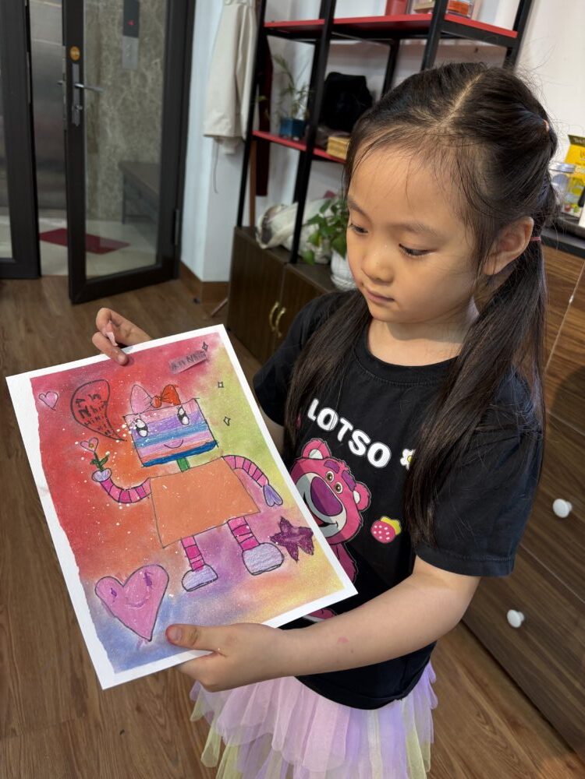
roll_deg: -8.9
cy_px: 390
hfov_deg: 53.1
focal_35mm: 26
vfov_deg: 67.3
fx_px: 586
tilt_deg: -25.7
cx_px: 292
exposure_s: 1/50
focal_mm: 5.96
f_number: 1.6
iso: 80
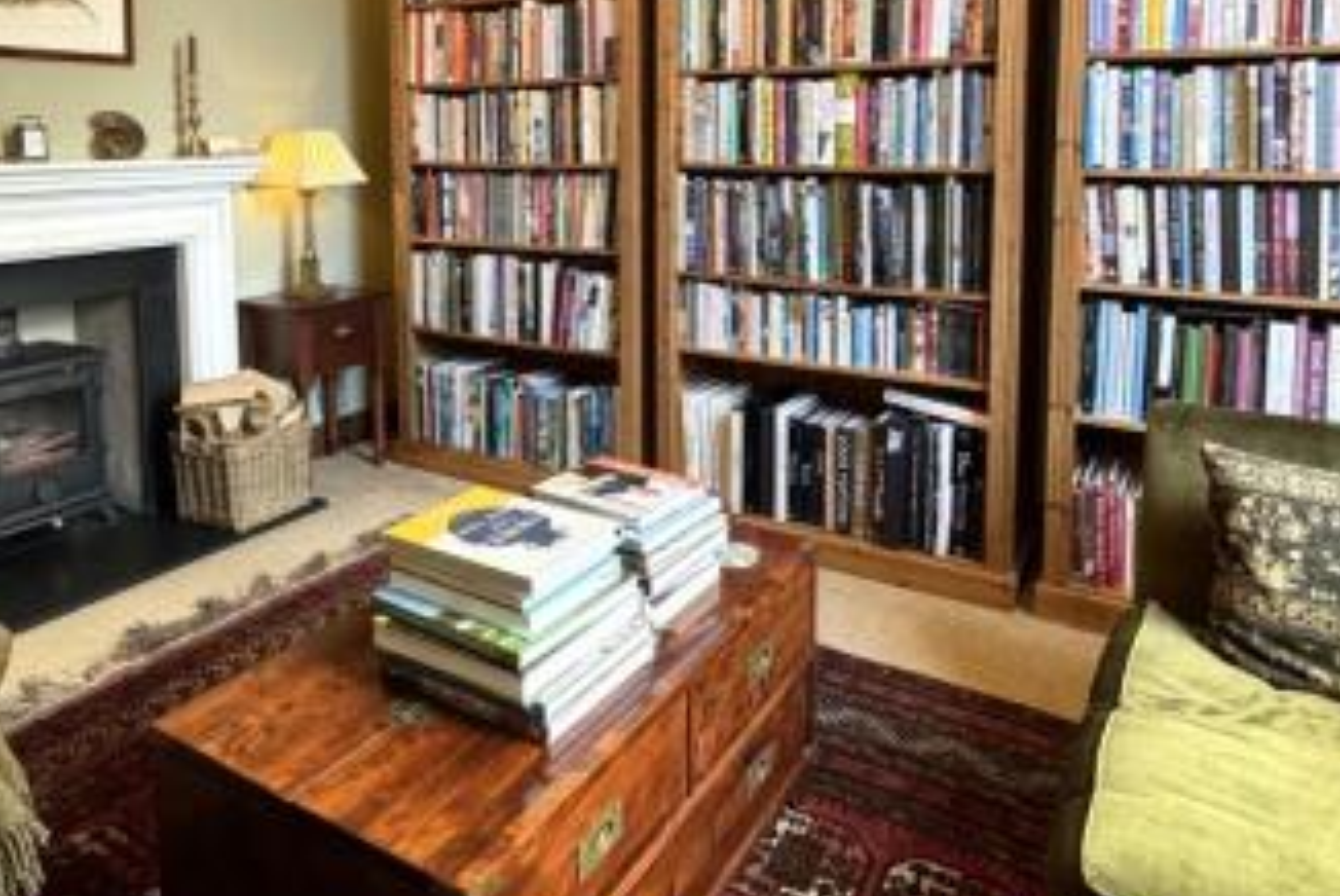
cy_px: 212
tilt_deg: -4.2
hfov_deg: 69.3
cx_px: 668
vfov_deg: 47.6
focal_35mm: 26
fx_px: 969
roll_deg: +0.6
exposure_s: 1/50
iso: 160
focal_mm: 2.22
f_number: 2.2
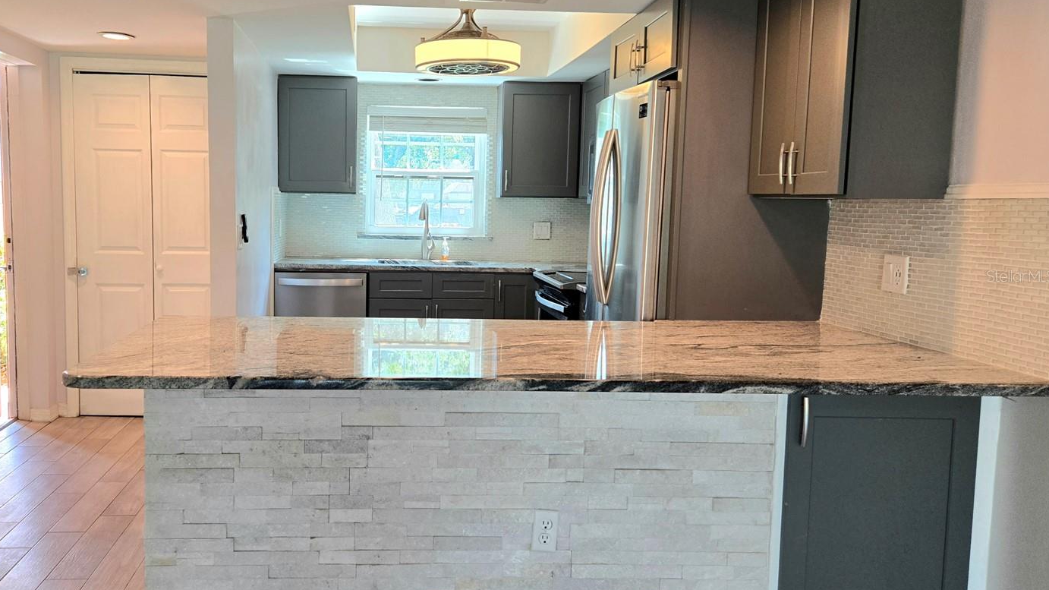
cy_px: 276
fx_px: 807
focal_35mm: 29
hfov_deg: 65.8
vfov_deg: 40.1
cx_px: 451
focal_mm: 5.4
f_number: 1.8
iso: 125
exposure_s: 1/120
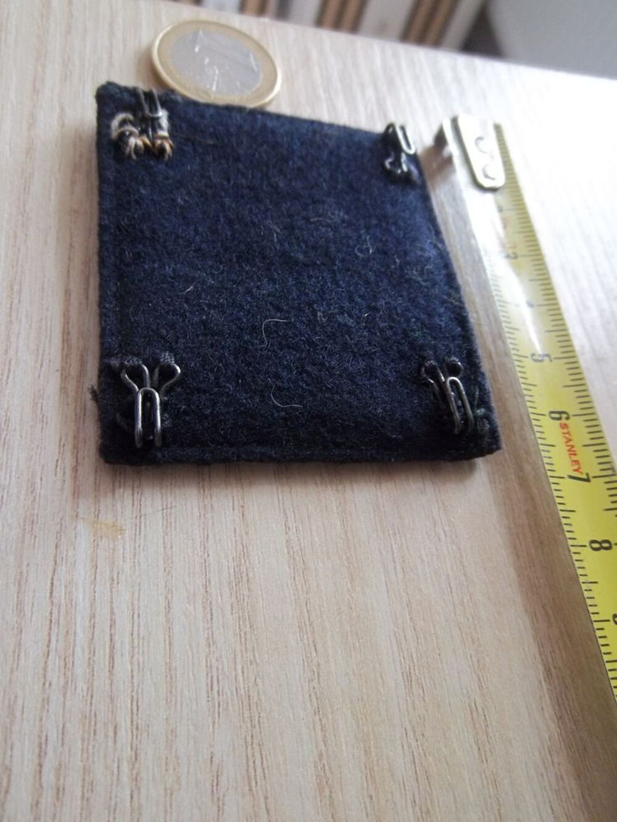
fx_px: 665
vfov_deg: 63.4
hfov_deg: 49.8
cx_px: 308
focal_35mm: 28
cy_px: 411
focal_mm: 5.05
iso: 160
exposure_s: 1/25
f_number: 3.5
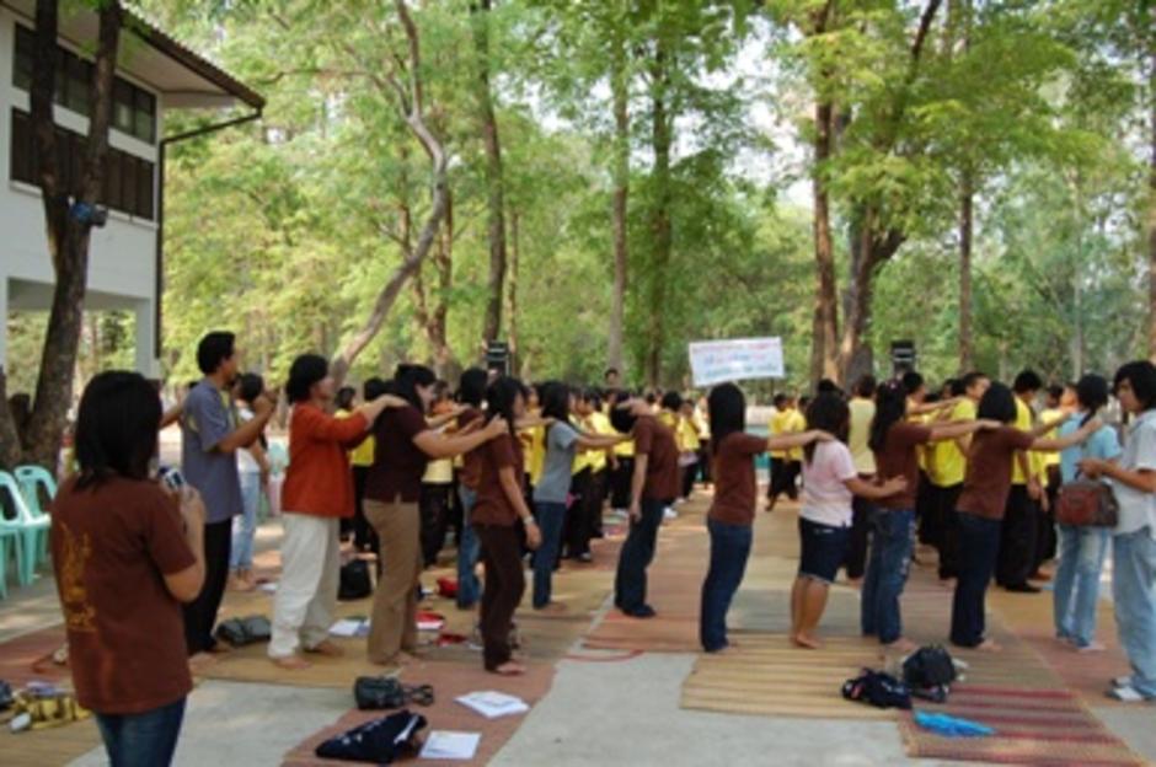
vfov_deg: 39.9
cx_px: 578
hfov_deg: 57.3
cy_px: 384
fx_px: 1058
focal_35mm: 33
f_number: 5.6
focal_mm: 22
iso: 200
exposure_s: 1/125
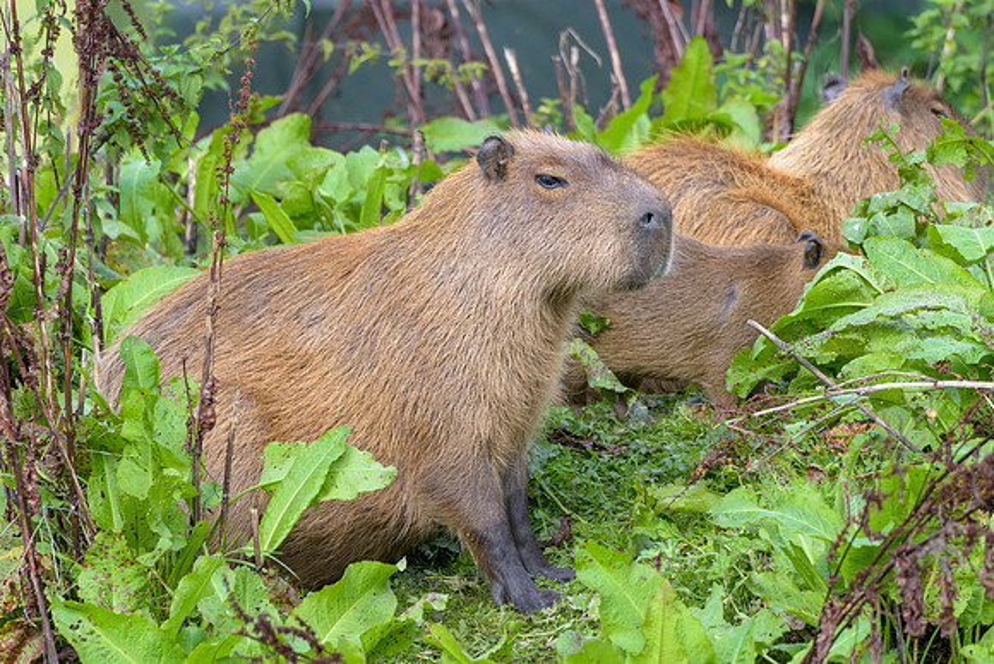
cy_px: 296
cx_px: 663
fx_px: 20010
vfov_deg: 1.9
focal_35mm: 725
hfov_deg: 2.8
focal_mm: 400
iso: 450
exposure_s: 1/800
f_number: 5.6
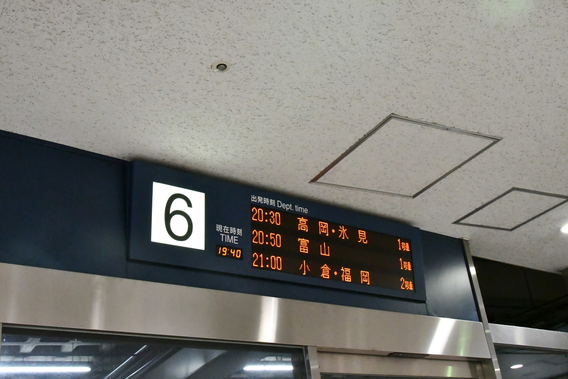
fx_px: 663
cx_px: 284
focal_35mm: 42
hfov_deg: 46.4
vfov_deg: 31.9
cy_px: 190
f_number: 14
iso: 20000
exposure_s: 1/100
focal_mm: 28
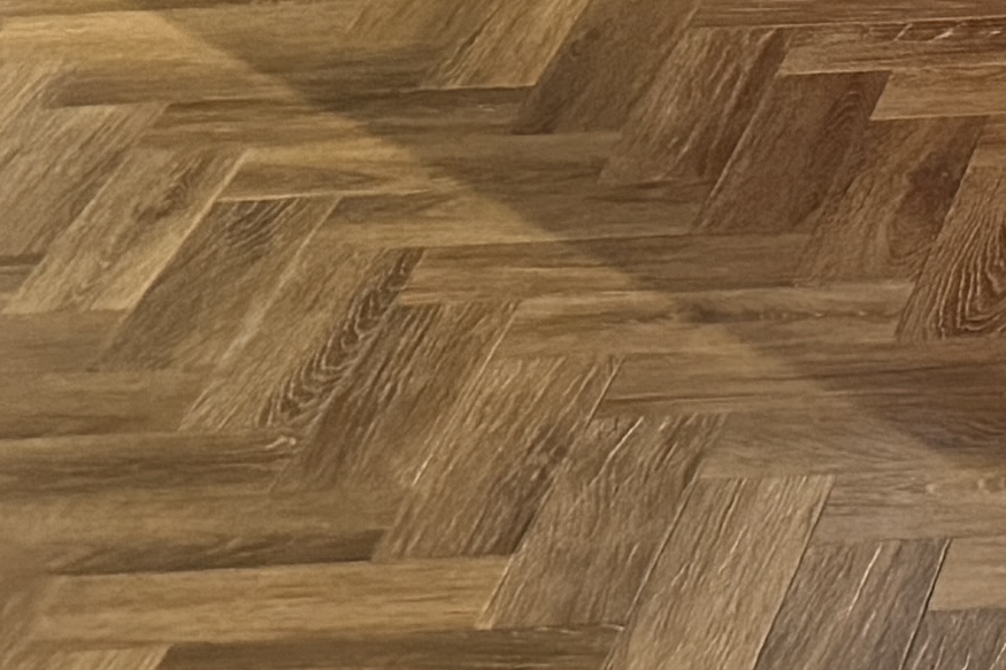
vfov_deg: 7.6
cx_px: 2573
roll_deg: -0.7
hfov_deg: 10.5
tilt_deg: -10.5
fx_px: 4554
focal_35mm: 163
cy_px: -1145
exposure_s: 1/52
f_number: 1.78
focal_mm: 6.86
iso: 800
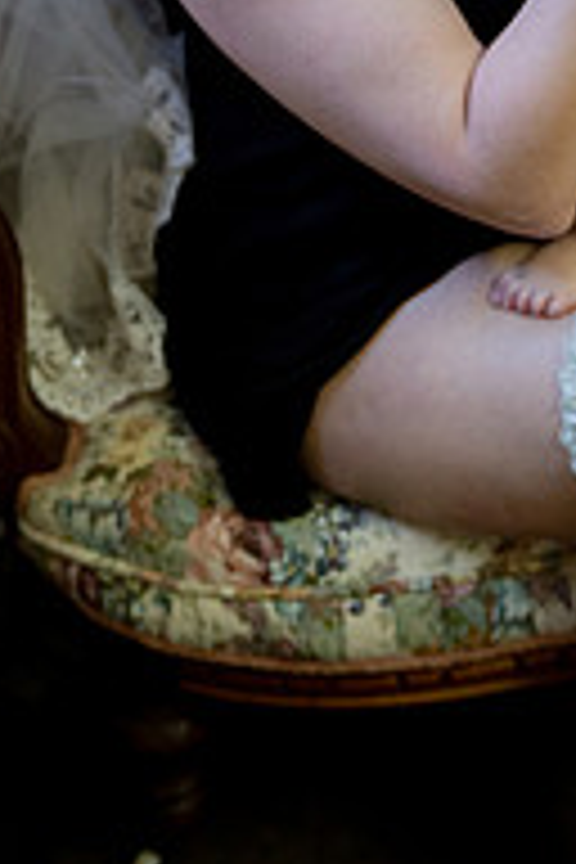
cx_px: 351
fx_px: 1800
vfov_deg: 25.2
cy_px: -72
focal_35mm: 75
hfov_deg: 18.2
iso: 3200
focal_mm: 32
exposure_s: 1/250
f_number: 2.8
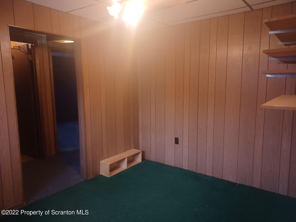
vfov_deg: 54.9
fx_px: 214
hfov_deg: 69.4
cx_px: 148
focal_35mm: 25
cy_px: 111
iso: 400
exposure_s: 1/24
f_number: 1.8
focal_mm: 4.6
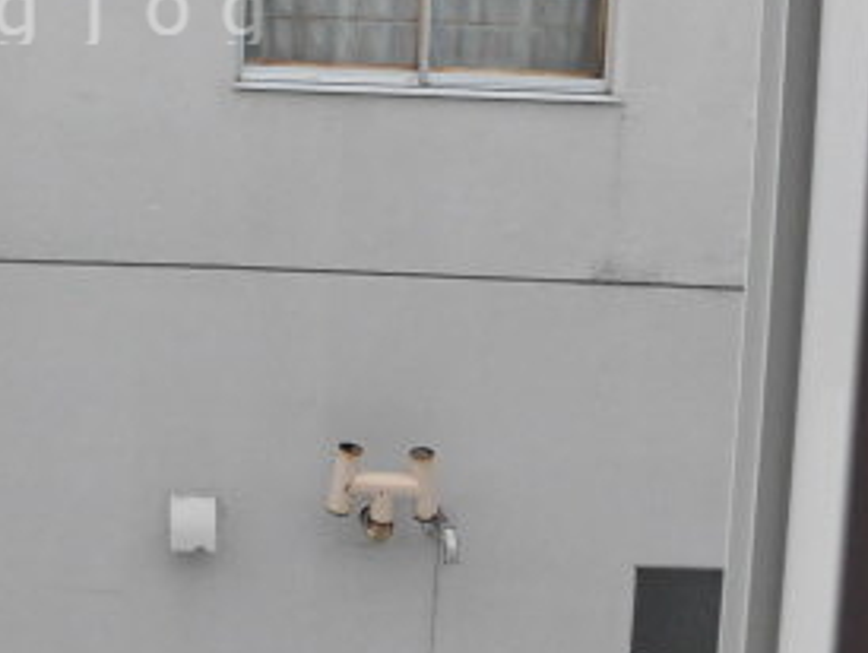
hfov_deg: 32.4
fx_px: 1405
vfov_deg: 25.0
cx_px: 63
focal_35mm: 56
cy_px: 6
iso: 100
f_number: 3.1
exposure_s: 1/200
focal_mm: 4.3
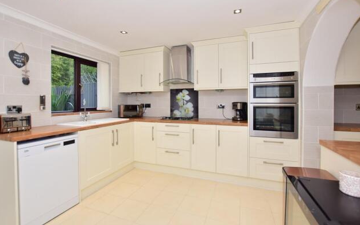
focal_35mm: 16
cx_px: 177
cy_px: 103
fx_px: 157
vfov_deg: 71.1
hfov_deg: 97.8
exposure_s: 1/60
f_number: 5.6
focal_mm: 10
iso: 400
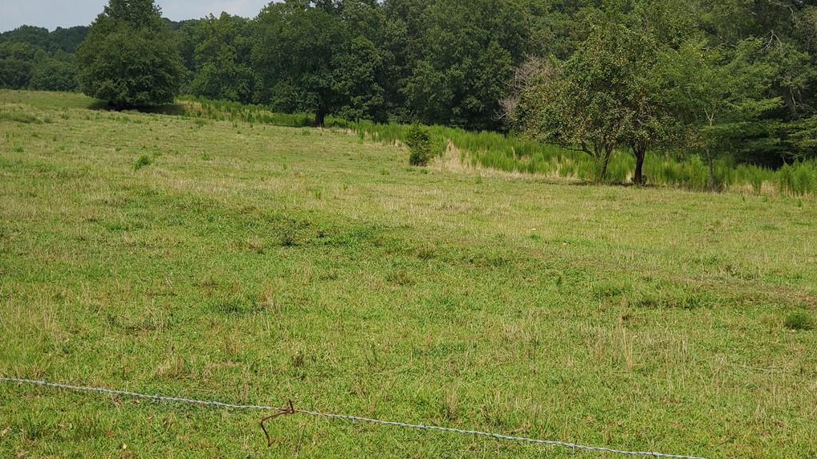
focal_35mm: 57
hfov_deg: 36.6
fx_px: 1234
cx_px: 409
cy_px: 189
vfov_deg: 21.0
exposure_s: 1/752
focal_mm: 6
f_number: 2.4
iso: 50
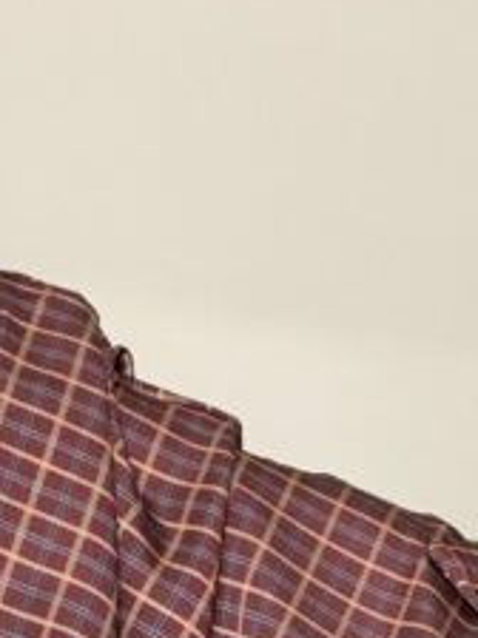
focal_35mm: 107
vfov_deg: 16.5
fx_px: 1970
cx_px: 603
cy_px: 988
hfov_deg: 13.4
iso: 125
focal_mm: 2.71
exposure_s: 1/50
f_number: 1.9
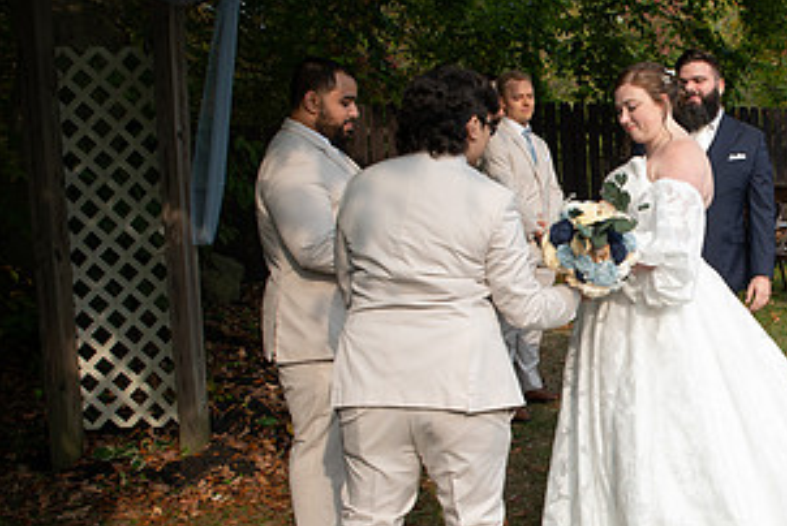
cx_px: 745
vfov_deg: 29.3
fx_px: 1007
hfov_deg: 38.9
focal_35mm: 46
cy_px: 289
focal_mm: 24
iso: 400
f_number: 8
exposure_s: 1/200
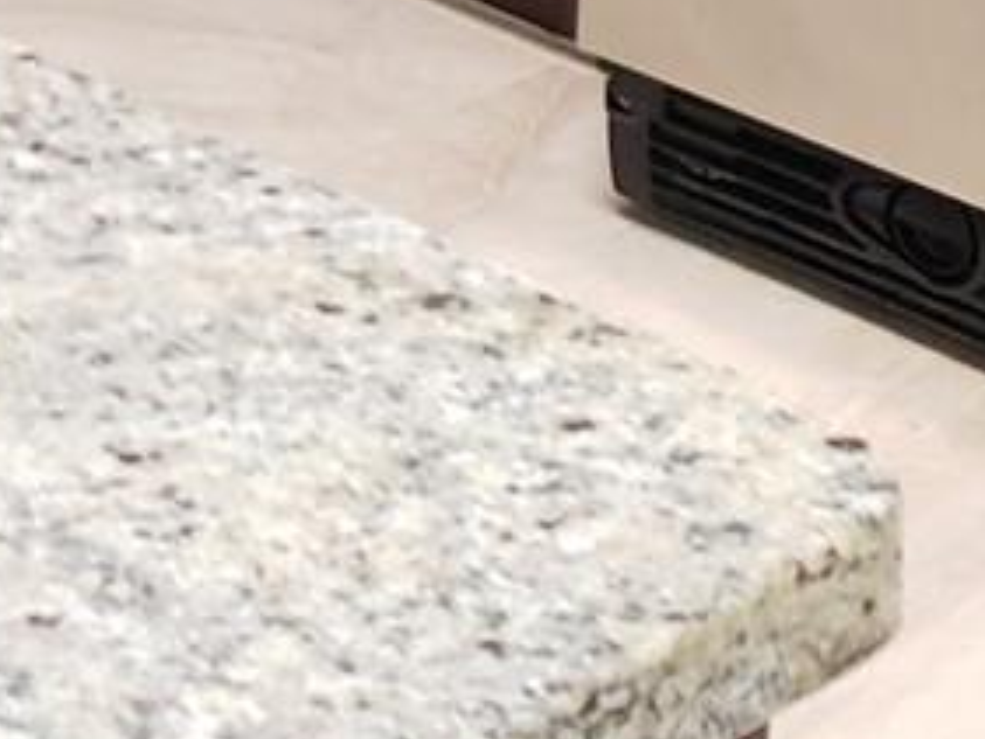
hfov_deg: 12.2
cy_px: -1317
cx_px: -778
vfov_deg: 8.7
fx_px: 4213
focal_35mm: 148
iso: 320
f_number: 1.5
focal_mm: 4.3
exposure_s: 1/60
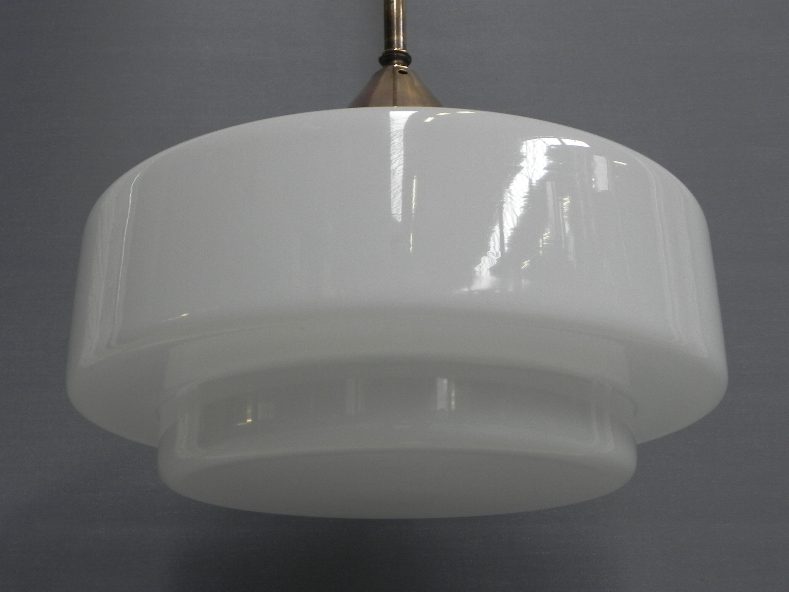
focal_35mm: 41
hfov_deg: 45.8
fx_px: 935
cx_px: 394
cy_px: 296
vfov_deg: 35.1
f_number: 3.2
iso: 160
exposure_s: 1/30.2
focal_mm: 7.3
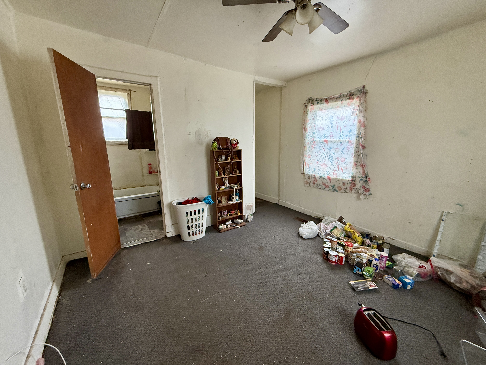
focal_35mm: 14
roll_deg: +0.4
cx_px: 243
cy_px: 182
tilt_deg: -11.4
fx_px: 197
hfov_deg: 102.1
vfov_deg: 85.7
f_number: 2.2
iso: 320
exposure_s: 1/99
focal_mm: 2.22
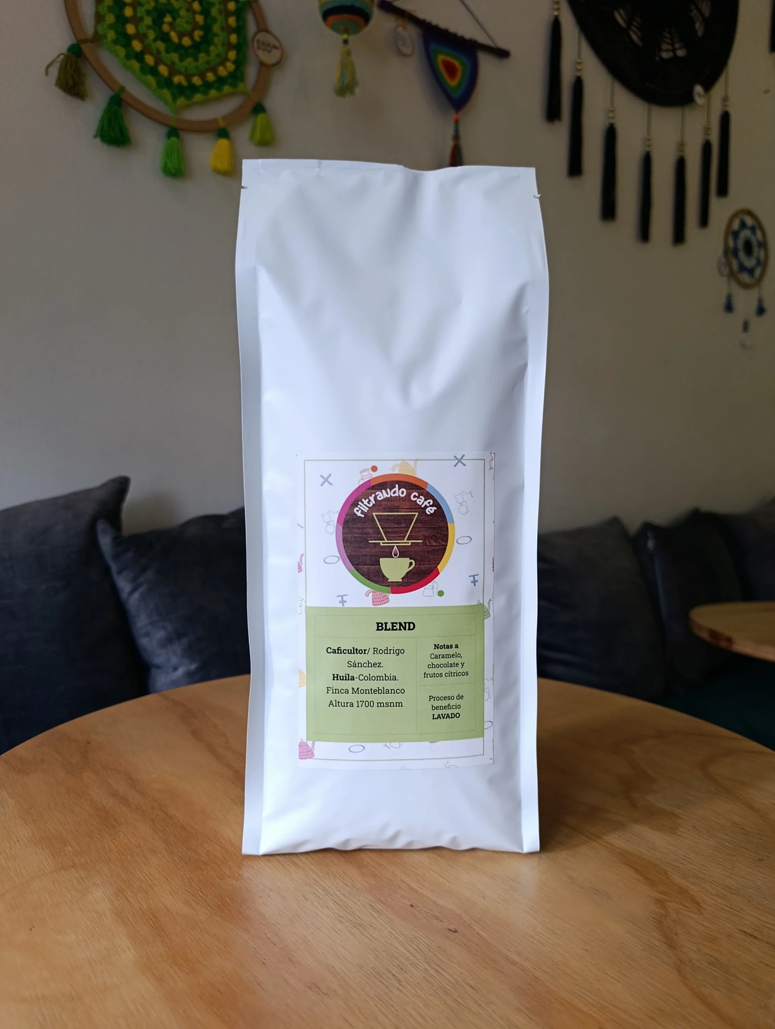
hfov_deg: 59.0
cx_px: 388
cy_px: 514
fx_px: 685
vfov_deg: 73.8
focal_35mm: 23
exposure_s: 1/120
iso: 829
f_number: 1.65
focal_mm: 6.11
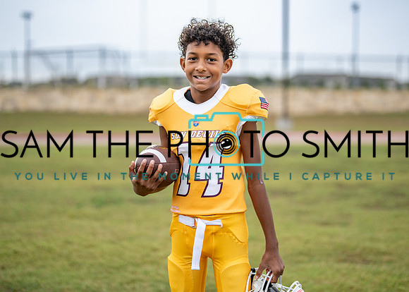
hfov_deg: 32.4
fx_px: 704
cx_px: 210
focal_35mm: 61
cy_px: 125
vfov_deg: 23.4
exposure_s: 1/1250
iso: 320
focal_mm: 50
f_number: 1.2
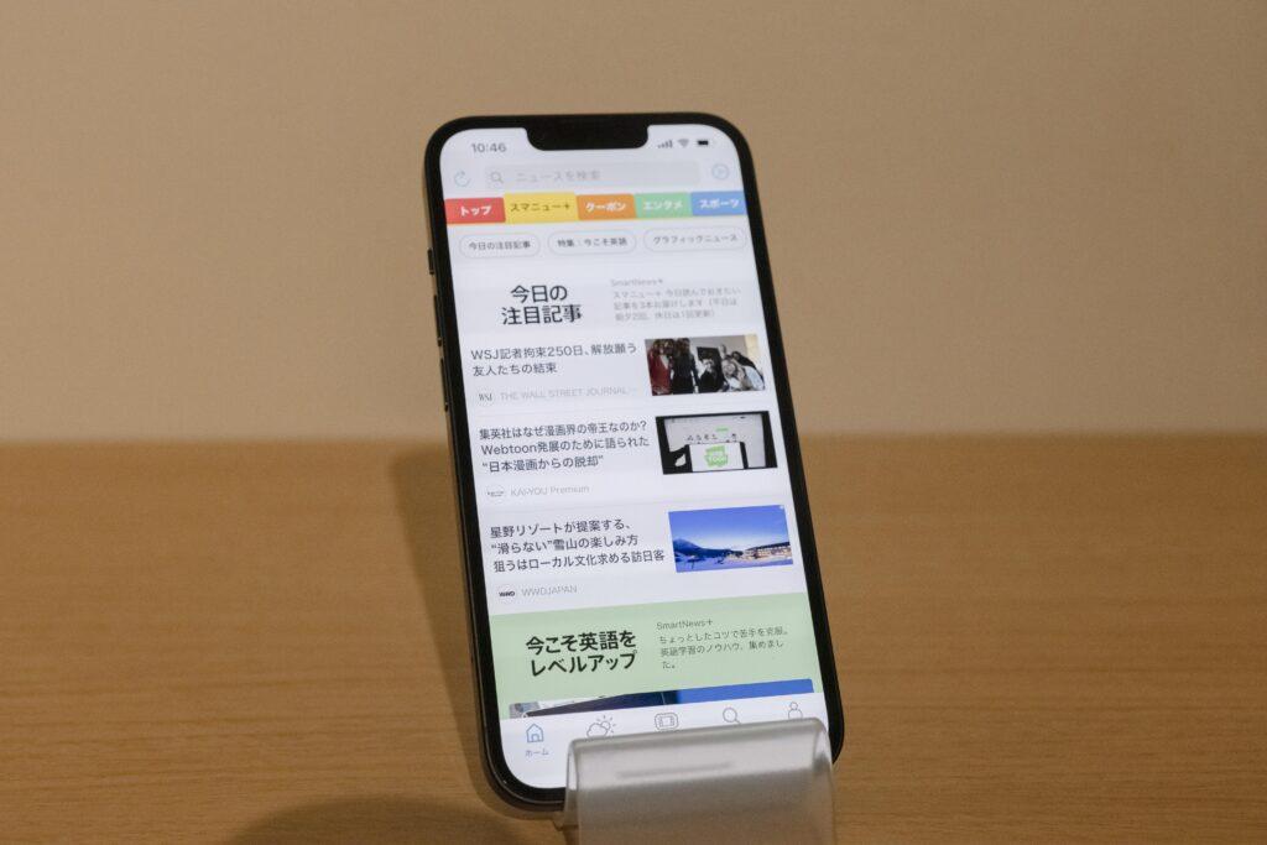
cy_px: 422
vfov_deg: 23.4
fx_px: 2041
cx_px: 634
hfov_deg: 34.5
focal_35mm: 58
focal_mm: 54
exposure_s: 1/800
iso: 4000
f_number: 7.1
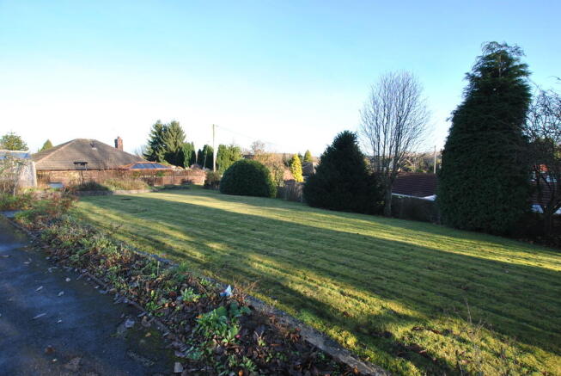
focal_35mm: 15
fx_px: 234
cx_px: 280
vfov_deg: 77.5
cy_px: 188
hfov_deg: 100.3
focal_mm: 10
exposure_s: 1/125
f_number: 5.6
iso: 160
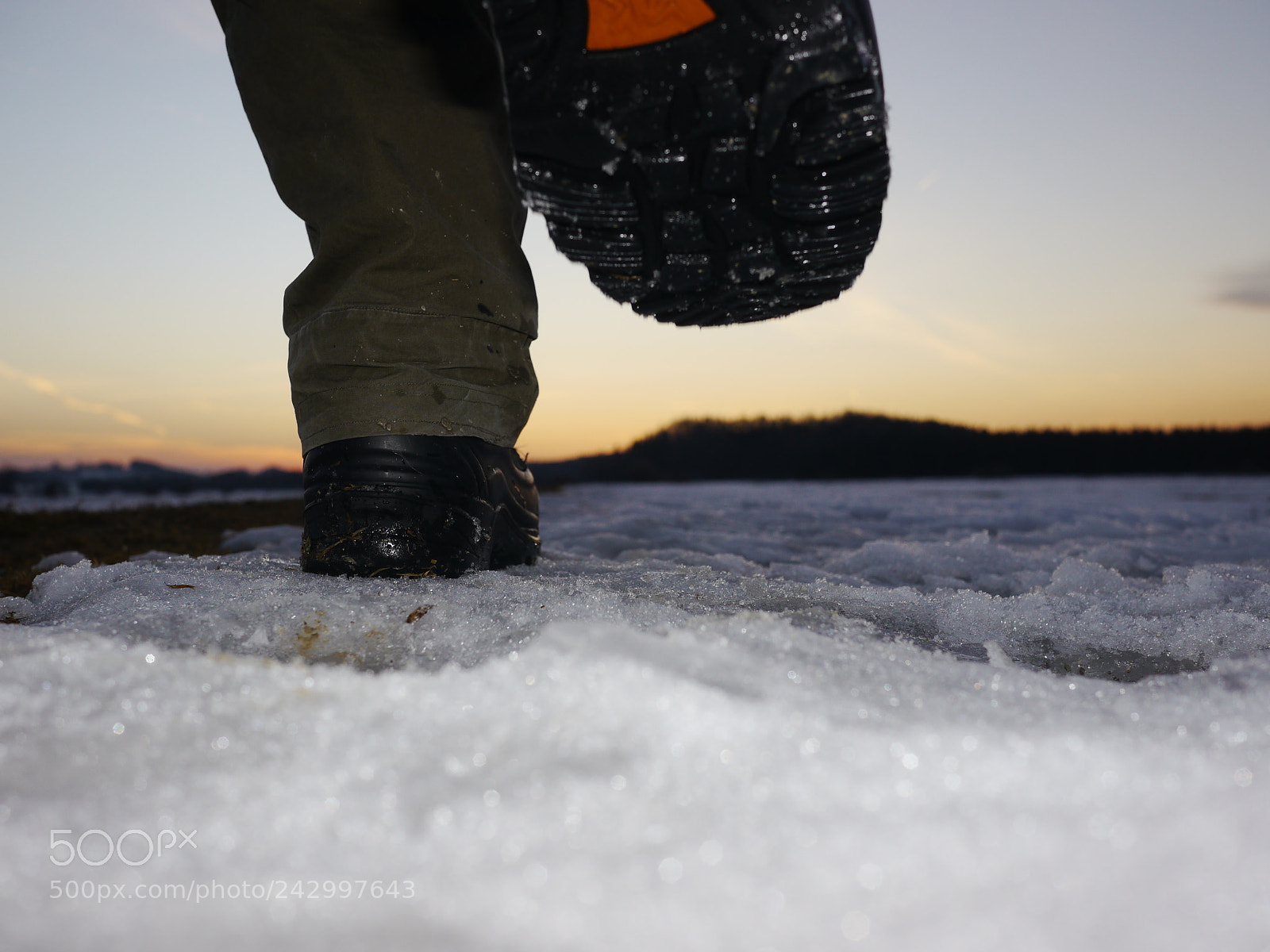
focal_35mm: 40
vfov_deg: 36.0
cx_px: 635
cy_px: 476
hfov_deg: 46.8
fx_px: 1468
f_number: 4
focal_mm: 20
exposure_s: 1/160
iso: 160
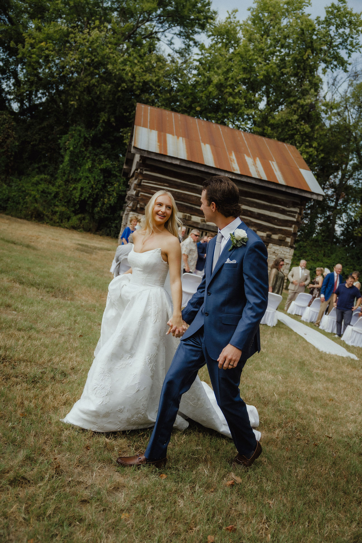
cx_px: 181
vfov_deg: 65.5
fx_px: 422
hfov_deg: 46.4
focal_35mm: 28
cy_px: 272
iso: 100
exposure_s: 1/1600
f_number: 2.8
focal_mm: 28
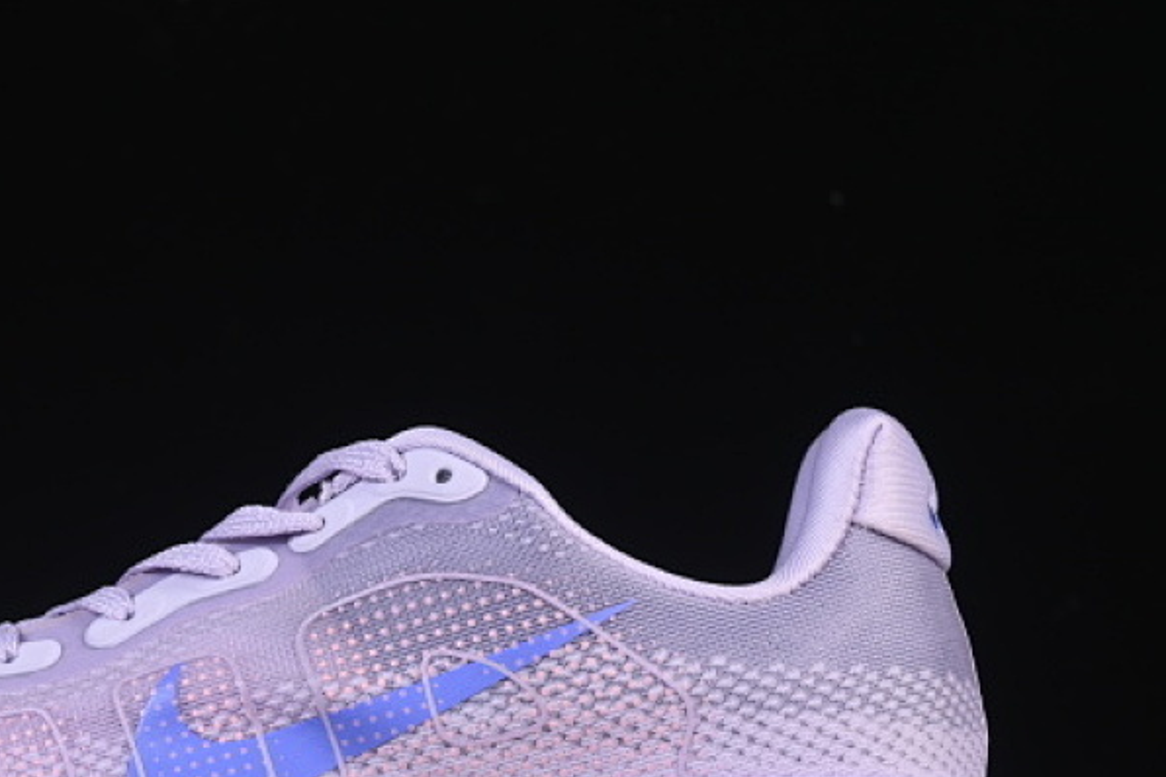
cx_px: 301
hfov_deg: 15.0
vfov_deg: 10.0
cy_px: 691
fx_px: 4403
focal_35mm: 136
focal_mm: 50
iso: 160
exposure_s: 1/80
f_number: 8
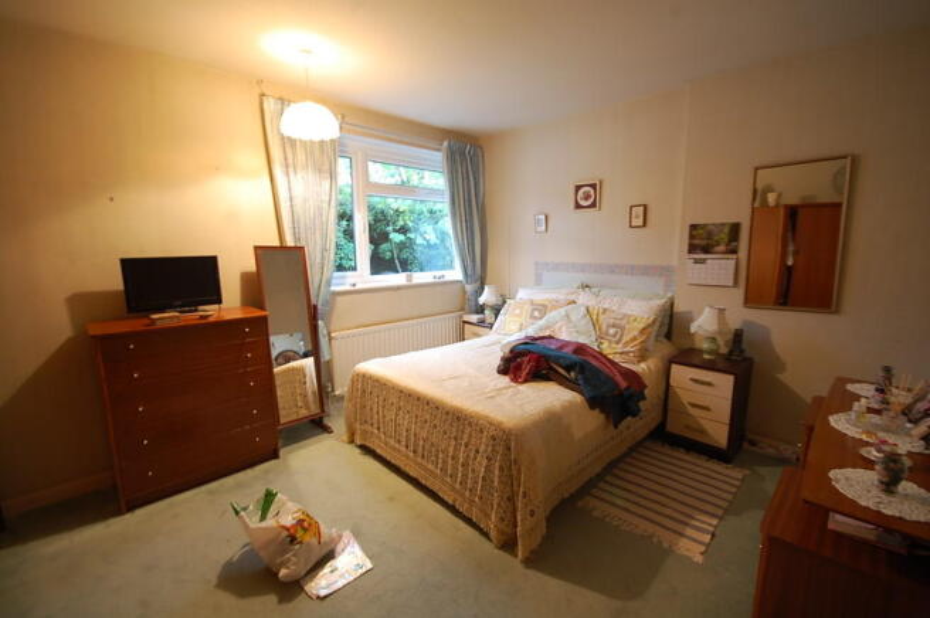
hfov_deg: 100.4
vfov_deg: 77.2
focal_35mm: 15
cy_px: 309
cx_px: 465
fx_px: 387
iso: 200
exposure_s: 1/1.3
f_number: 7.1
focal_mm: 10
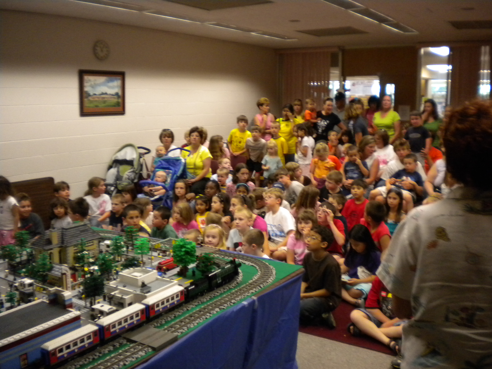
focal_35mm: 35
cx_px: 246
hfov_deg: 52.6
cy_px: 184
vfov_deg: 40.7
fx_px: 497
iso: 400
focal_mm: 6.3
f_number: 3.1
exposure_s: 1/50.6
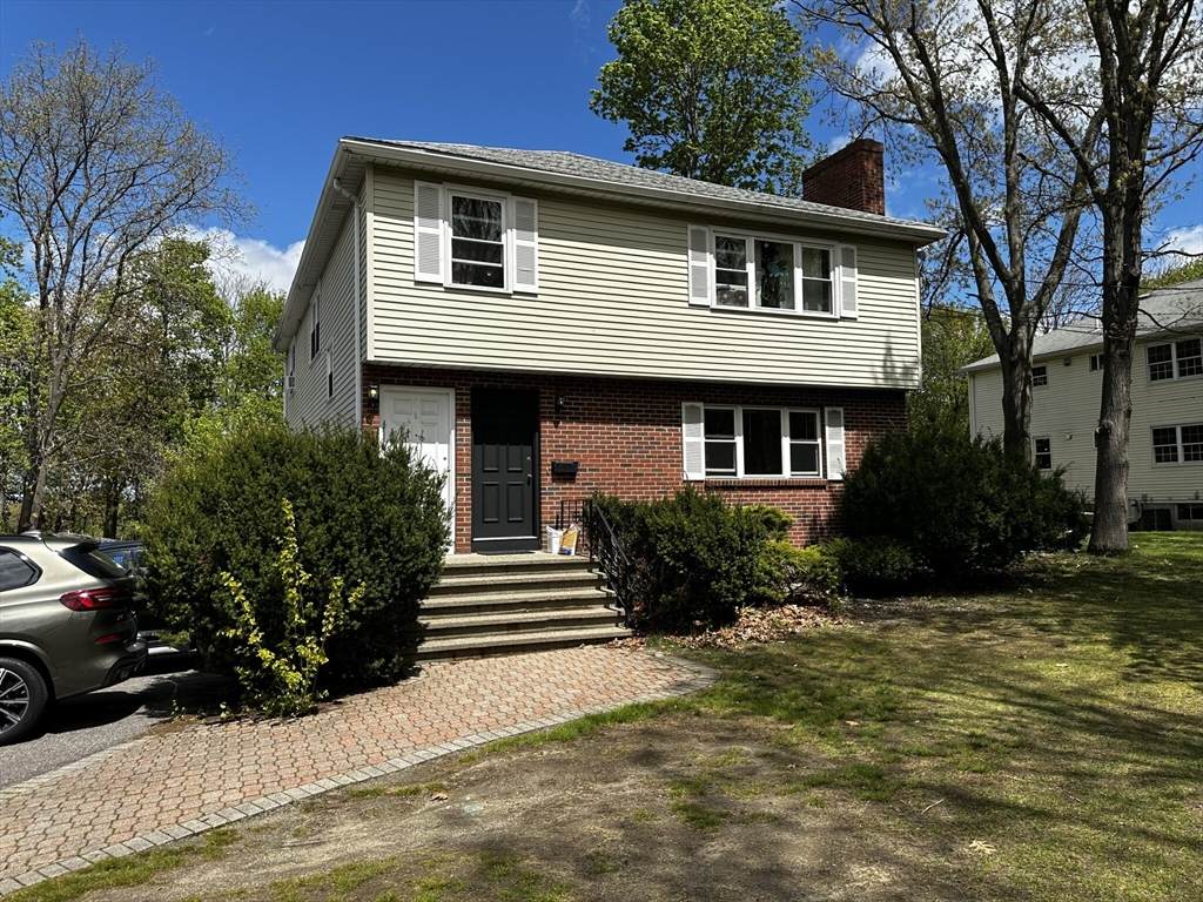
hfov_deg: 71.6
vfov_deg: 56.8
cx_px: 602
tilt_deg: +5.9
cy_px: 451
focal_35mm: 24
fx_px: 834
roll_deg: +2.2
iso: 80
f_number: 1.78
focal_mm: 6.86
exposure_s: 1/4348
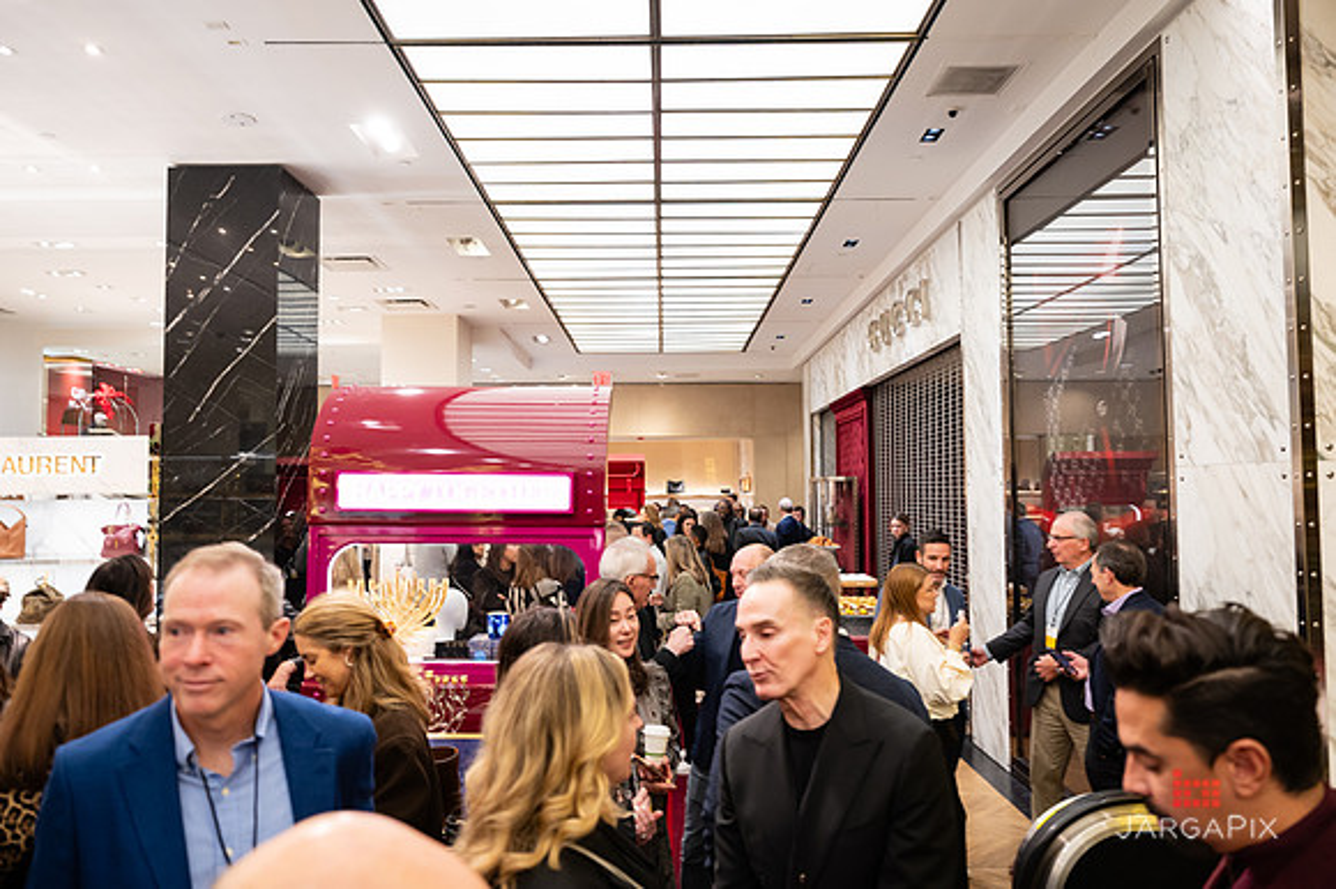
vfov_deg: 50.2
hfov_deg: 70.2
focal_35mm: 26
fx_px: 950
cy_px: 444
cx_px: 668
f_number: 3.2
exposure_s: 1/160
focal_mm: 24
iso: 1250
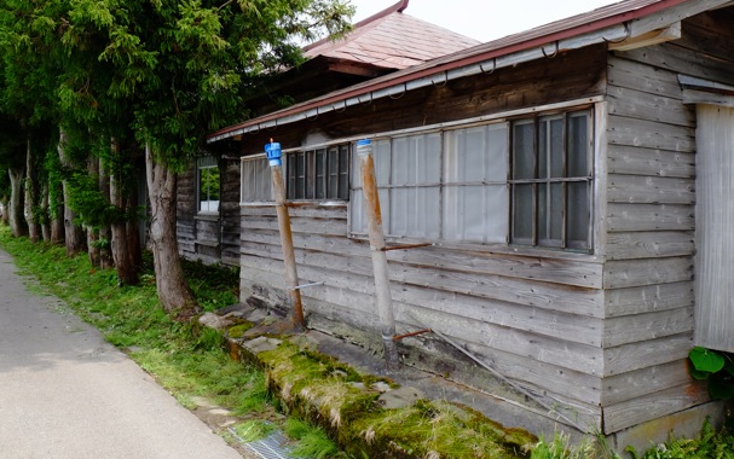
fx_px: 580
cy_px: 212
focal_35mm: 29
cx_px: 374
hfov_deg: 64.6
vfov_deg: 43.2
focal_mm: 18
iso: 800
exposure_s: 1/450
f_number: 8
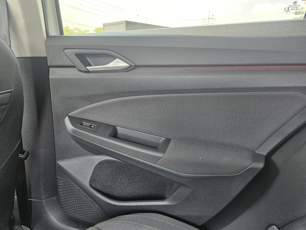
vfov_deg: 58.9
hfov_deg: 73.9
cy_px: 115
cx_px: 153
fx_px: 203
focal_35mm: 23
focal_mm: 5.4
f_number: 1.8
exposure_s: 1/240
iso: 800
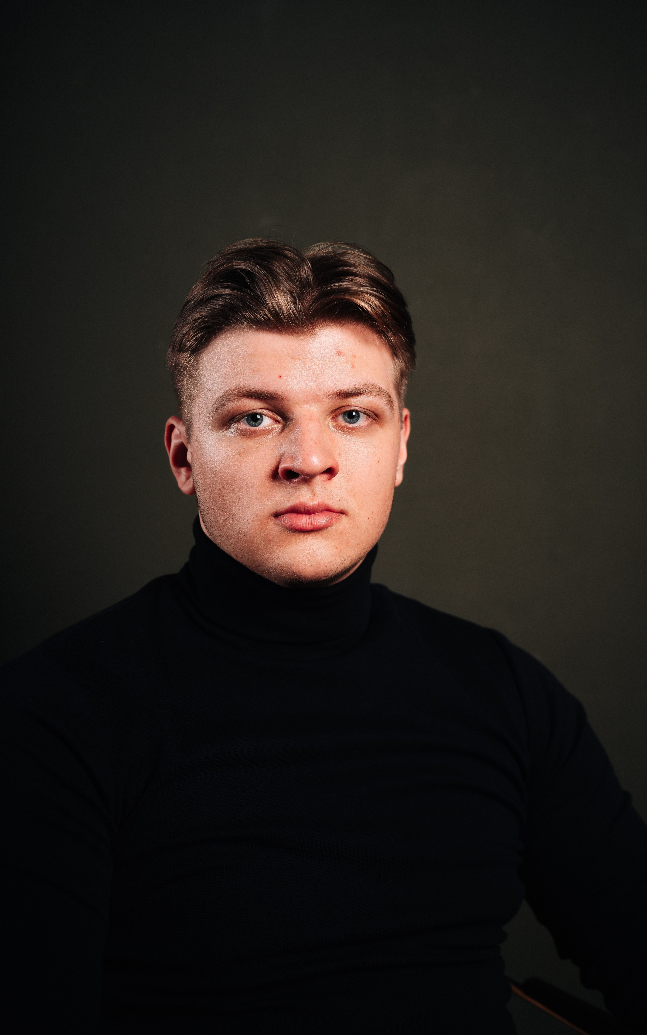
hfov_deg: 25.3
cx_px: 307
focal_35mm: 51
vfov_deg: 39.6
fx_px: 1439
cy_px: 517
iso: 125
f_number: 4
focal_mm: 50
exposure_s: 1/160
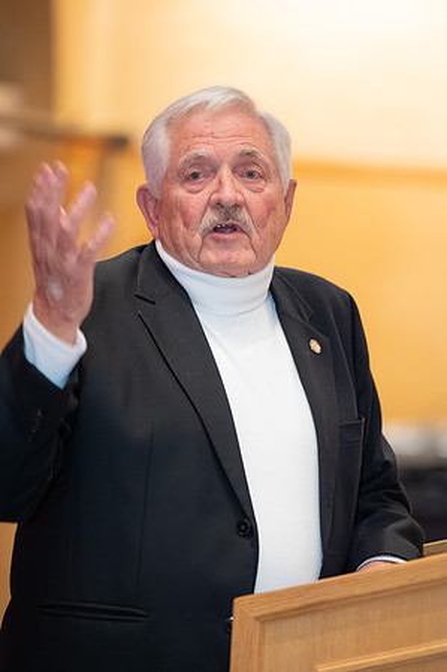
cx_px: 224
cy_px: 336
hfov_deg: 6.9
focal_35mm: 200
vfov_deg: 10.3
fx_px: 3733
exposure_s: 1/125
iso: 8000
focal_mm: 200
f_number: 2.8
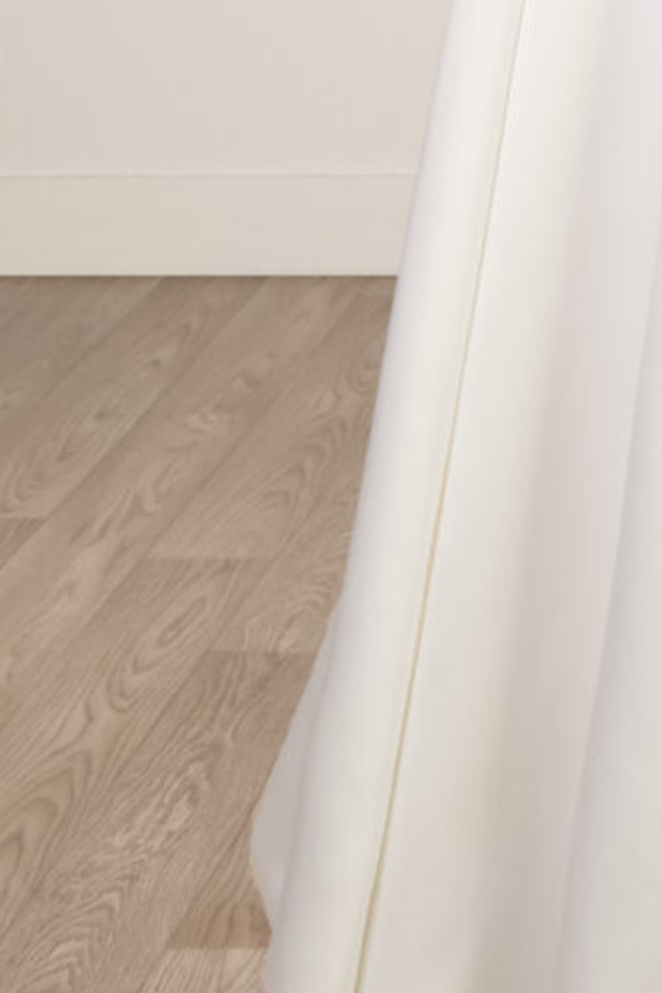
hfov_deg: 8.4
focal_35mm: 155
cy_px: -321
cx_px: 1272
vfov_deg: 12.8
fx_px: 4275
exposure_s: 1/200
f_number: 6.3
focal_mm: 40
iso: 1600
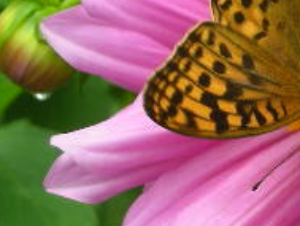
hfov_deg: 6.8
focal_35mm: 291
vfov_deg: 5.1
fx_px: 2524
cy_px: 43
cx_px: 346
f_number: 4.8
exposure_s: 1/136
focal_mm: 14.3
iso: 50
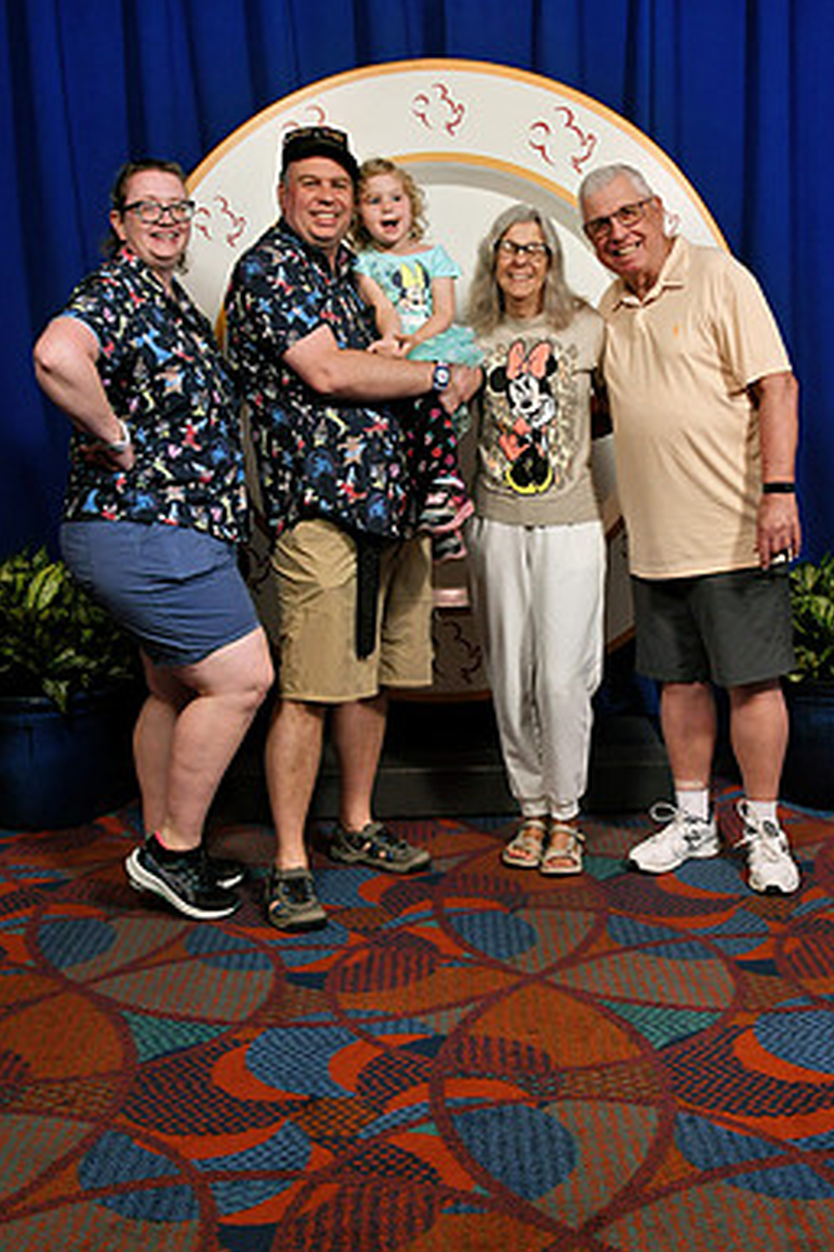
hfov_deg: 31.8
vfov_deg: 46.4
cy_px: 564
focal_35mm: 42
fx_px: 1461
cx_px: 477
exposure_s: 1/125
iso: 1000
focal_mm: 24
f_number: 7.1
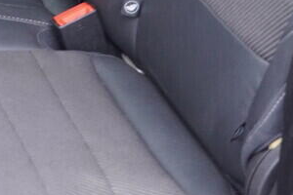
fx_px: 1408
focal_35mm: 173
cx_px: -59
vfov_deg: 7.6
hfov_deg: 11.6
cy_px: -208
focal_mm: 24
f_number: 2.8
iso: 500
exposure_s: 1/40
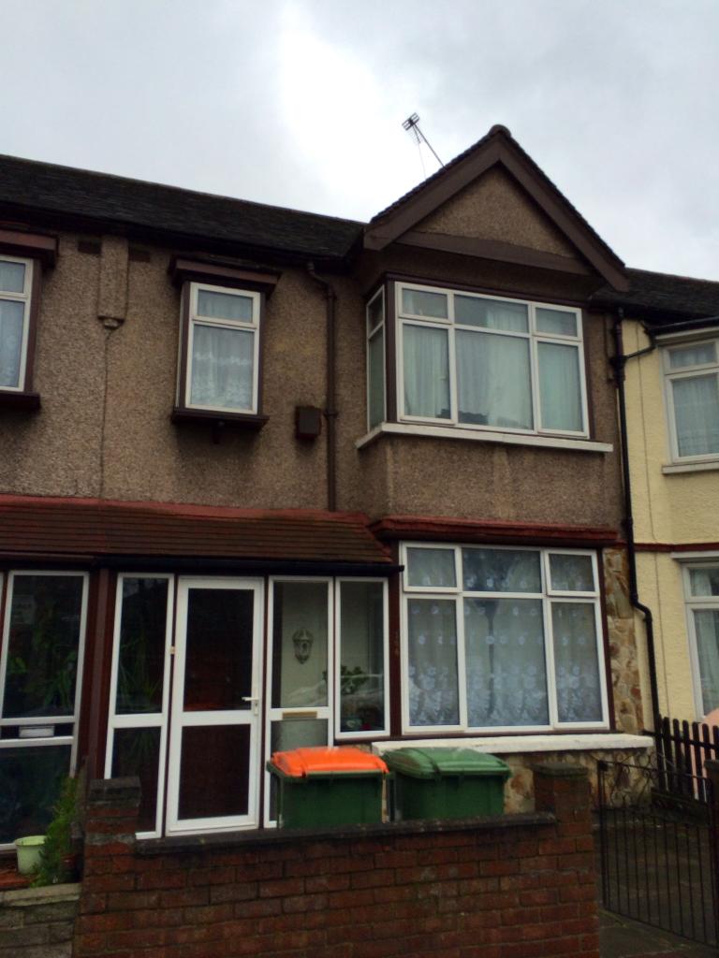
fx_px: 831
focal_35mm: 30
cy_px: 479
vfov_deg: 60.0
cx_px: 360
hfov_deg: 46.8
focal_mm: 4.12
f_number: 2.2
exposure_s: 1/120
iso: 64
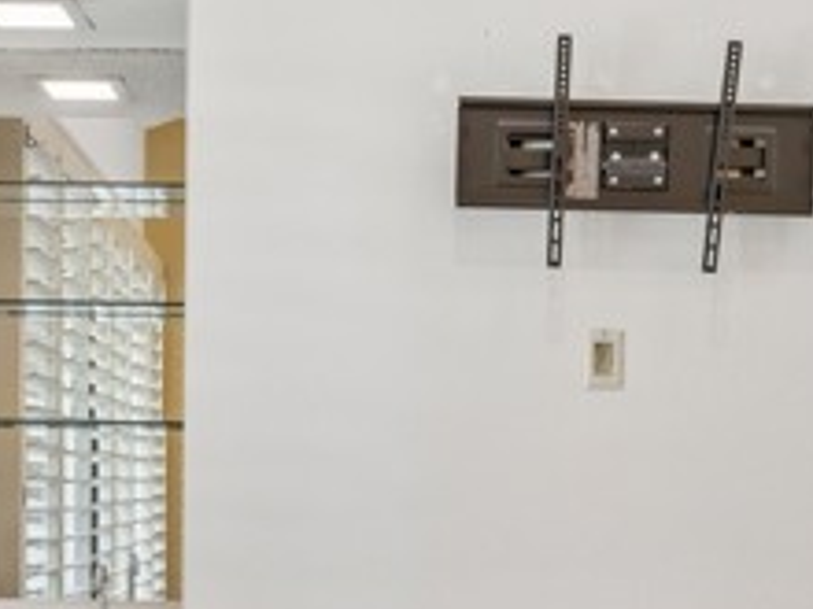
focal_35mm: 67
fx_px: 1574
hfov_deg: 28.9
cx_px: 333
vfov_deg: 21.7
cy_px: 482
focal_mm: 24
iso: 400
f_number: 8
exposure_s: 1/25
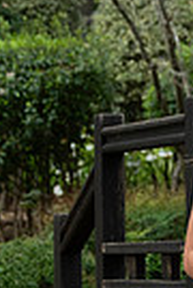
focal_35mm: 221
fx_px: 1768
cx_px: 290
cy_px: 247
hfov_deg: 6.2
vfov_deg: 9.3
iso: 1250
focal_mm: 66
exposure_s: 1/800
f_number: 6
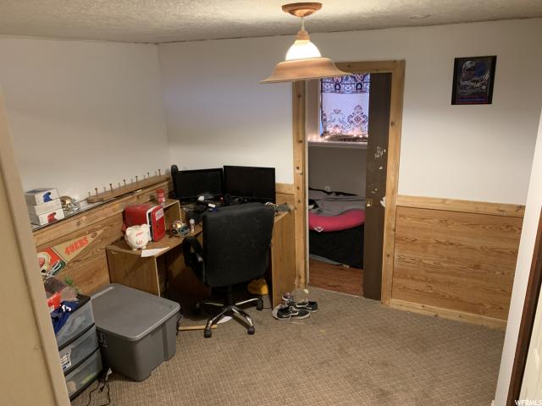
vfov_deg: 53.1
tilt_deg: -18.5
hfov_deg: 67.3
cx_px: 271
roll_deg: +1.7
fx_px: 407
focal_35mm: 26
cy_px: 203
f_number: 1.8
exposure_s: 1/30
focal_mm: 4.25
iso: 500
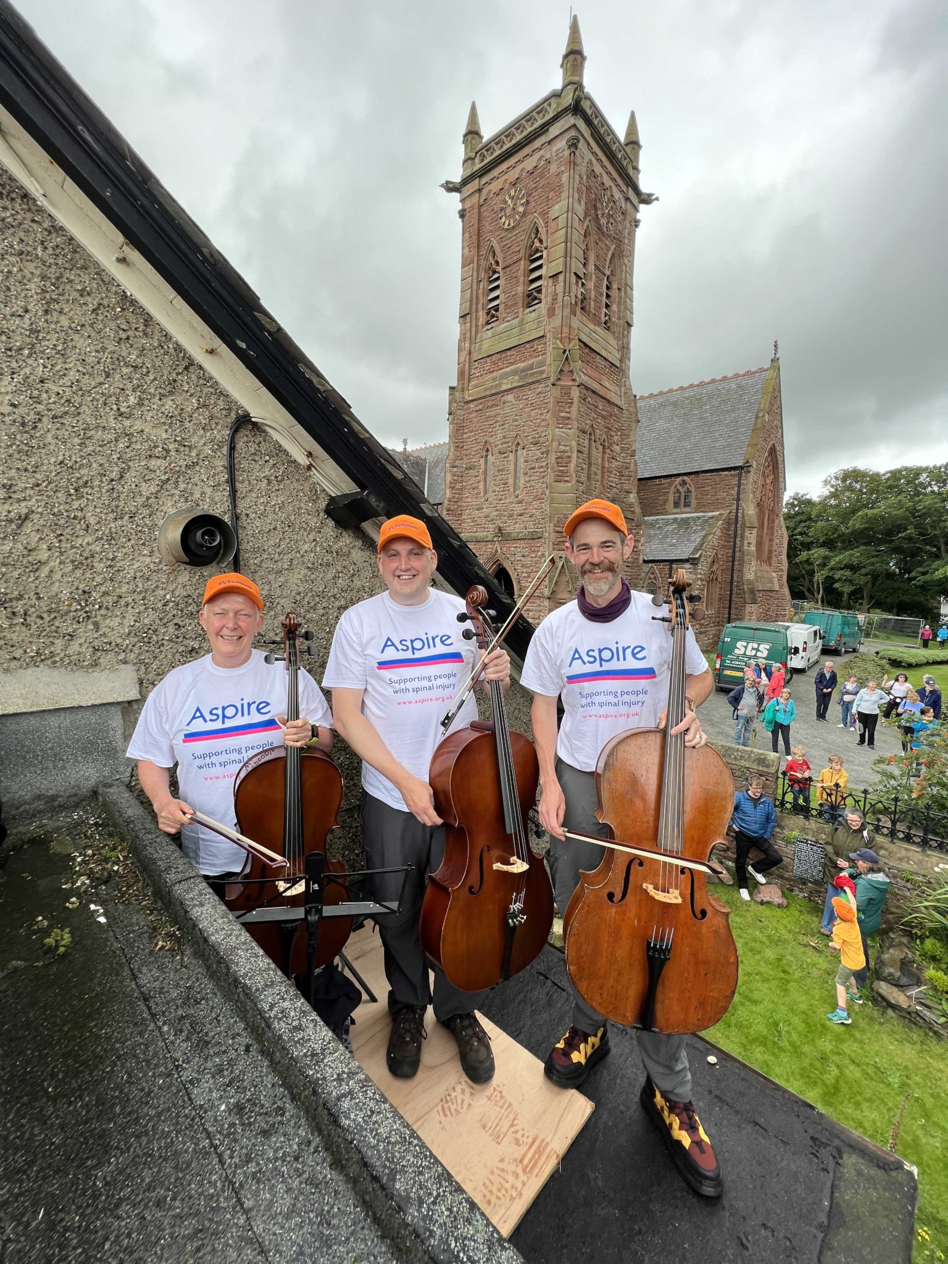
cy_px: 632
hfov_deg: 89.9
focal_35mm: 13
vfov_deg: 106.2
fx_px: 475
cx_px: 474
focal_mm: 1.57
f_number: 1.8
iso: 32
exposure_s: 1/218
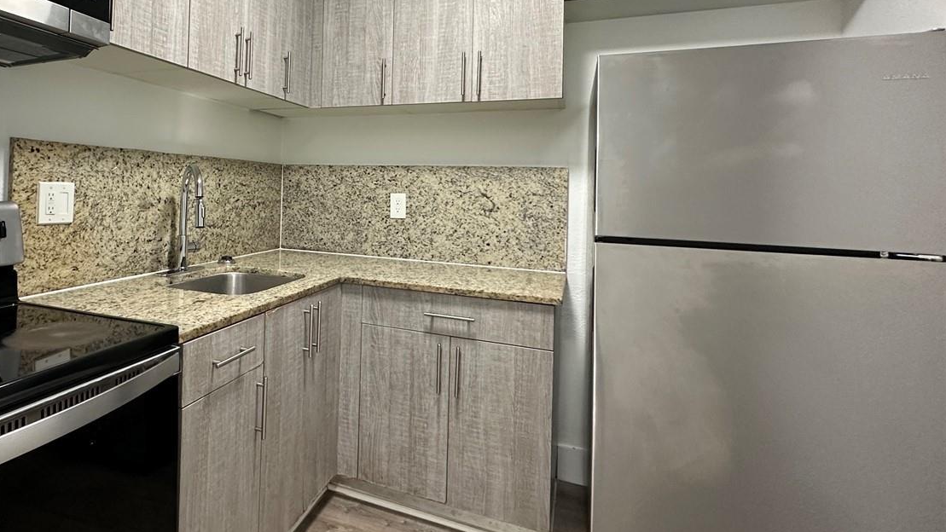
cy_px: 180
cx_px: 308
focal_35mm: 22
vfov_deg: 50.6
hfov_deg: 78.3
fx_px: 552
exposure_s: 1/60
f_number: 2.2
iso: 250
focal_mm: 2.22
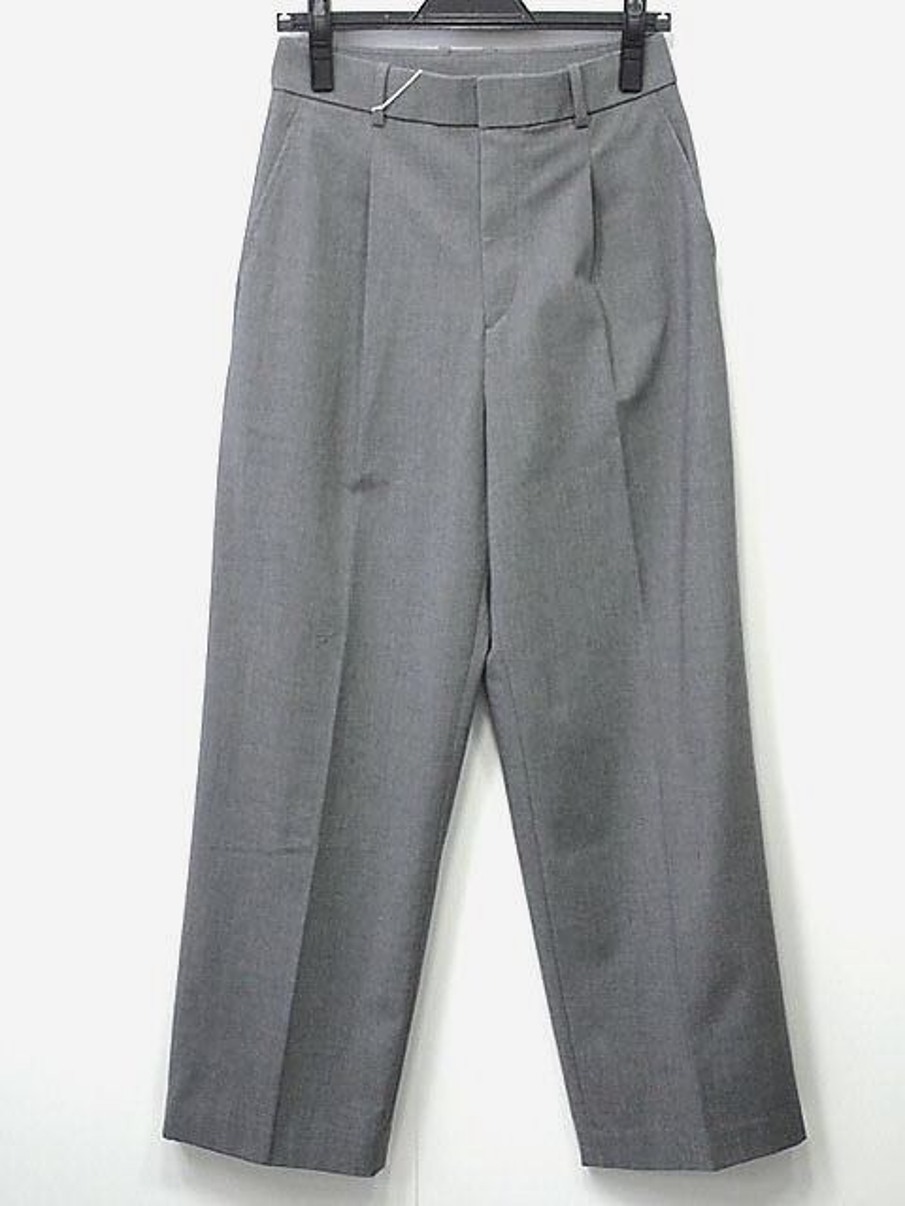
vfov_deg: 31.7
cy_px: 603
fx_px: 2126
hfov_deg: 24.0
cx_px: 452
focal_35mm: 61
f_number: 3.6
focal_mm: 11.01
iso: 400
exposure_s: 1/60
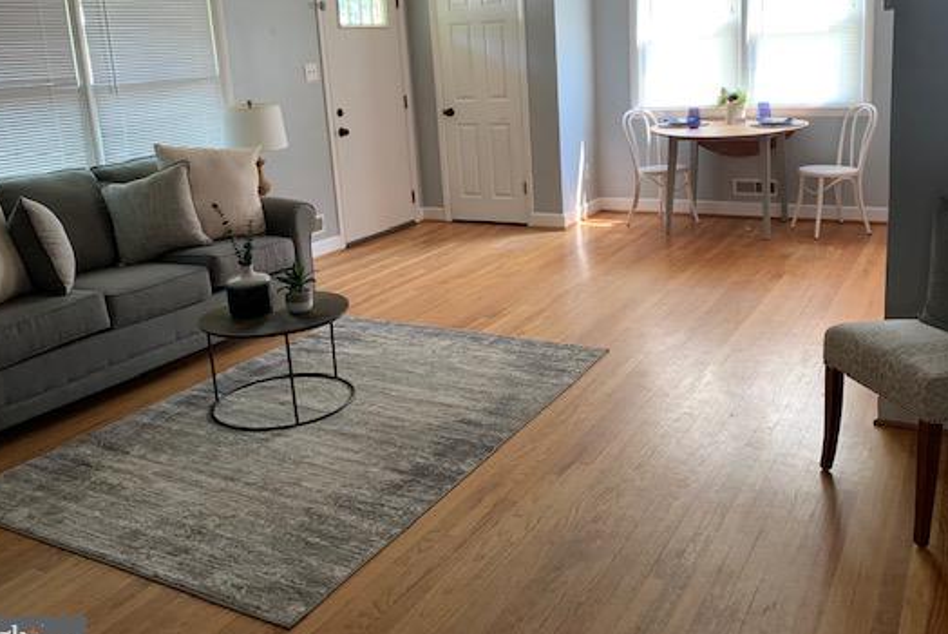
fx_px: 869
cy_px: 228
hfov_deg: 57.1
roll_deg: +3.9
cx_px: 525
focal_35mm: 33
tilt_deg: -12.1
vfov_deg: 39.7
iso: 160
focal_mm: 4.25
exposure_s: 1/60
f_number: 1.8
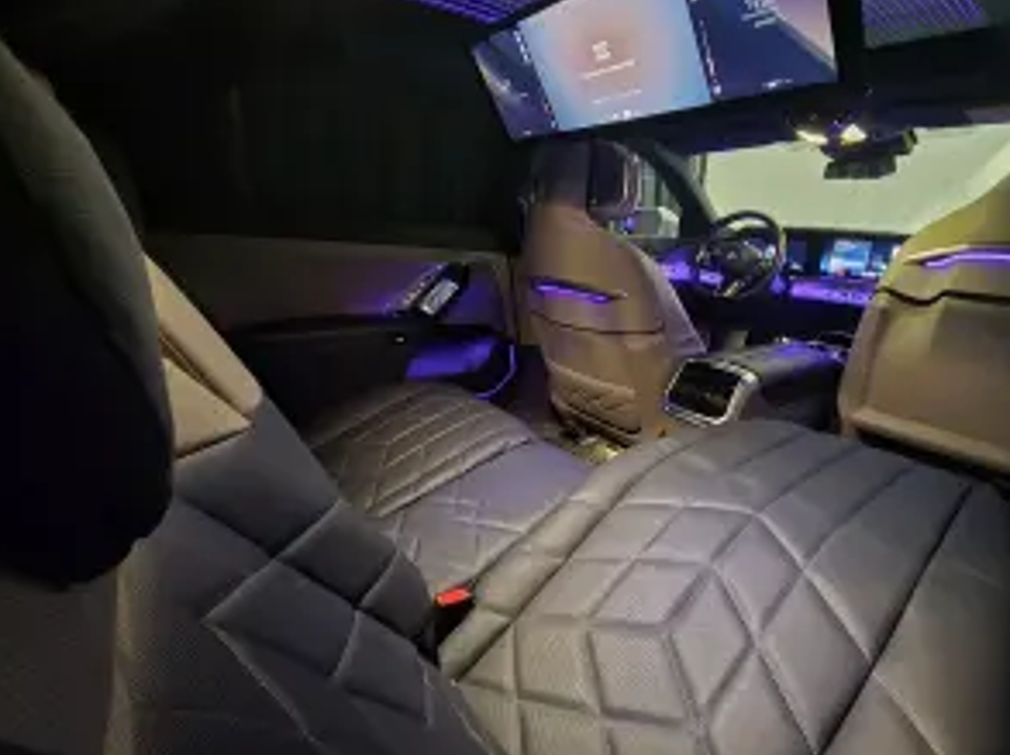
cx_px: 586
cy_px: 300
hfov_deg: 93.8
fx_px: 466
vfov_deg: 77.0
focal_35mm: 16
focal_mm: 2.2
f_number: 2.2
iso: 1250
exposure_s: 1/8
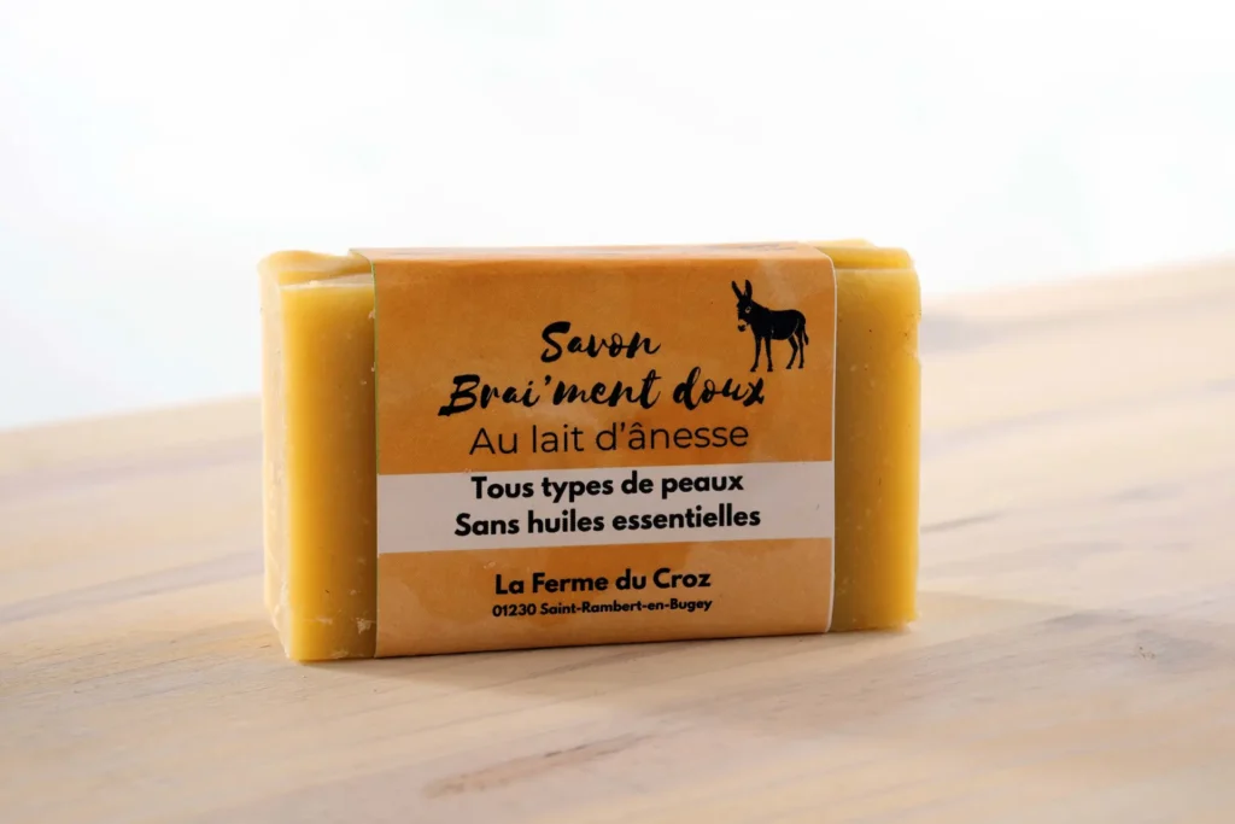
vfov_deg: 16.3
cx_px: 618
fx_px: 2882
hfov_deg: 24.2
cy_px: 412
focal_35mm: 84
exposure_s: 1/6
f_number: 8
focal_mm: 56
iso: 80
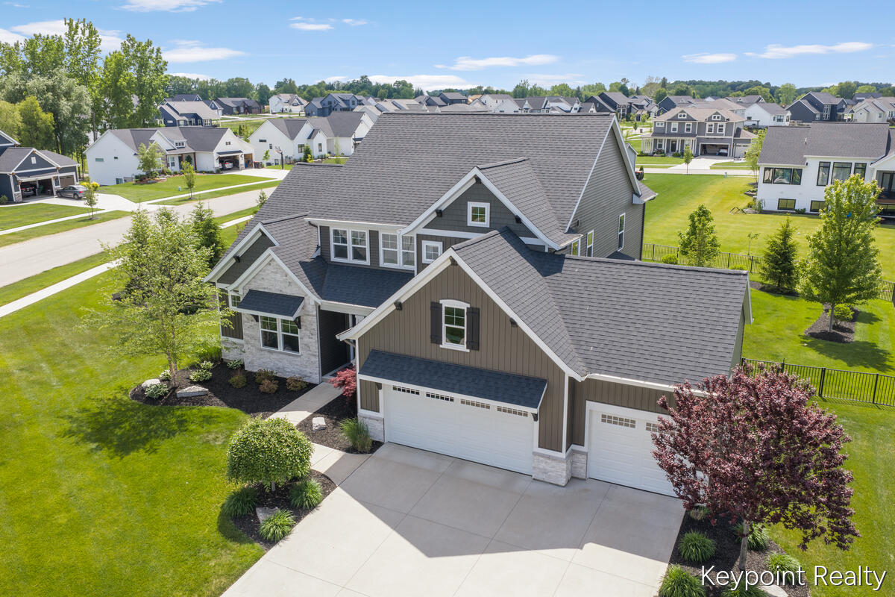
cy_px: 298
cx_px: 448
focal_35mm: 28
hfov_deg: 65.5
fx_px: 696
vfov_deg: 46.4
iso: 100
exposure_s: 1/100
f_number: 5.6
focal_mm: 14.45
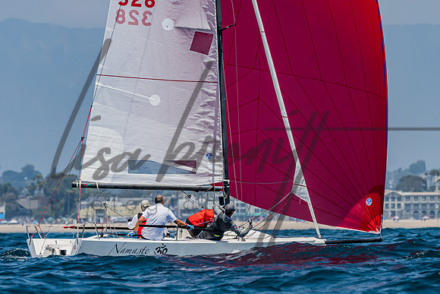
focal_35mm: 510
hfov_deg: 4.0
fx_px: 6236
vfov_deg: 2.7
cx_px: 254
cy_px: 119
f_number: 6.3
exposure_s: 1/2500
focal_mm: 270
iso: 400
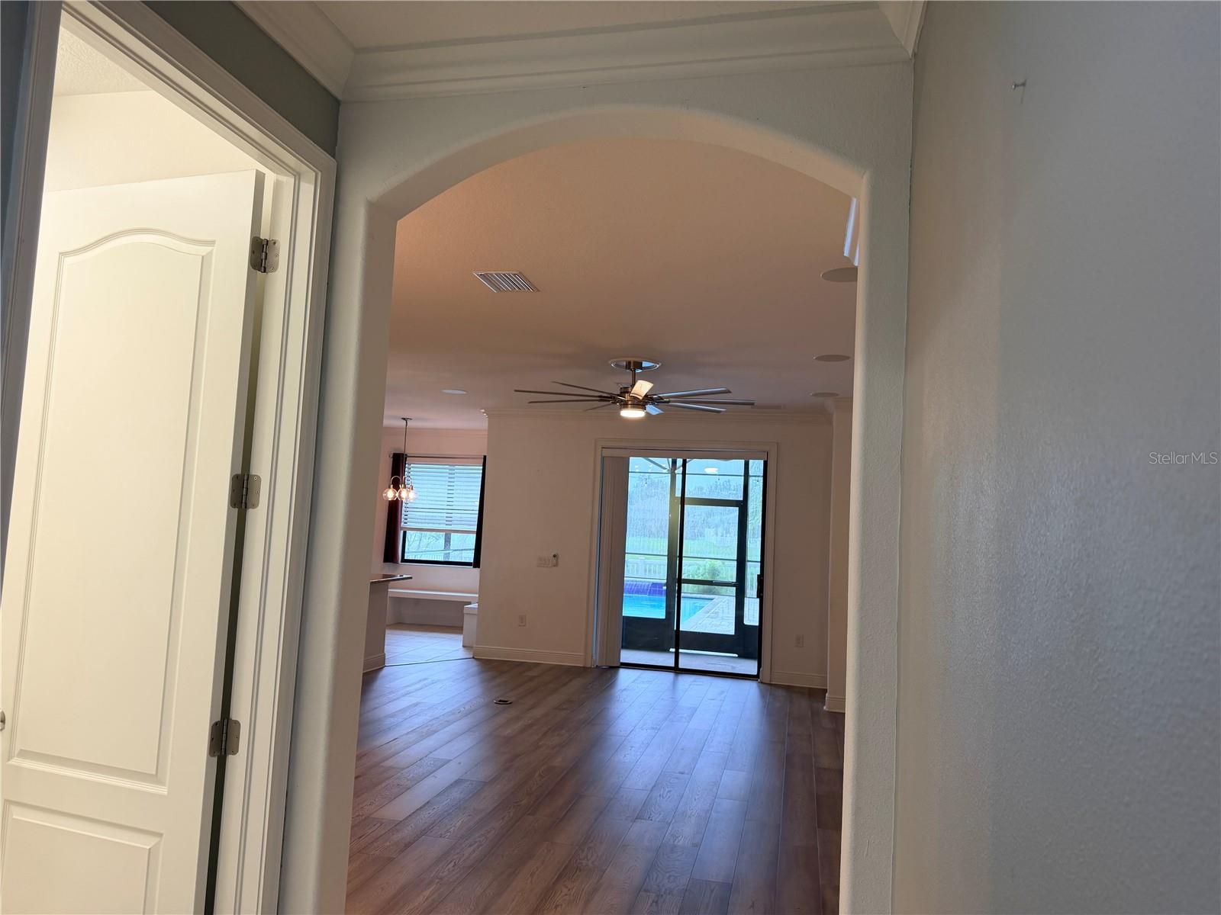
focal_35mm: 24
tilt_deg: +3.6
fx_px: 847
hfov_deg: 71.6
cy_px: 458
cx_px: 610
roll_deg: -3.2
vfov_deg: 56.8
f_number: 1.78
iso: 125
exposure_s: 1/120
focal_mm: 6.76
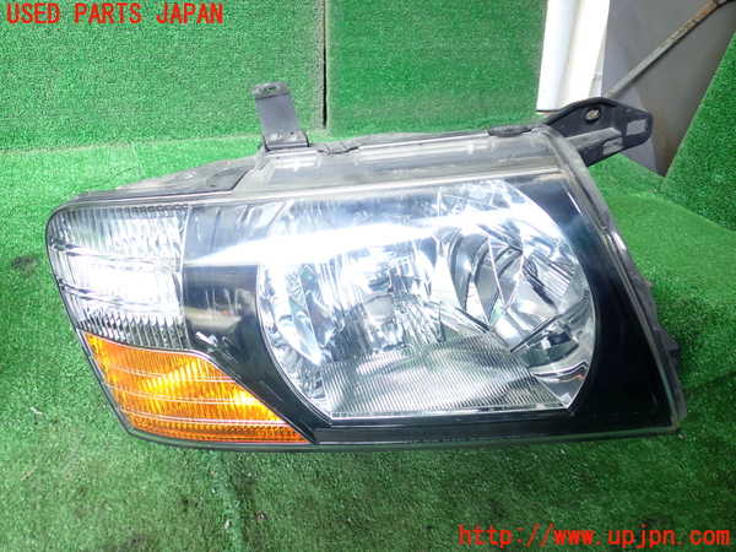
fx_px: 638
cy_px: 276
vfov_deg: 46.8
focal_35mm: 30
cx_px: 368
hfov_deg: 60.0
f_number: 2.3
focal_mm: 5.4
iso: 200
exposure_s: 1/60
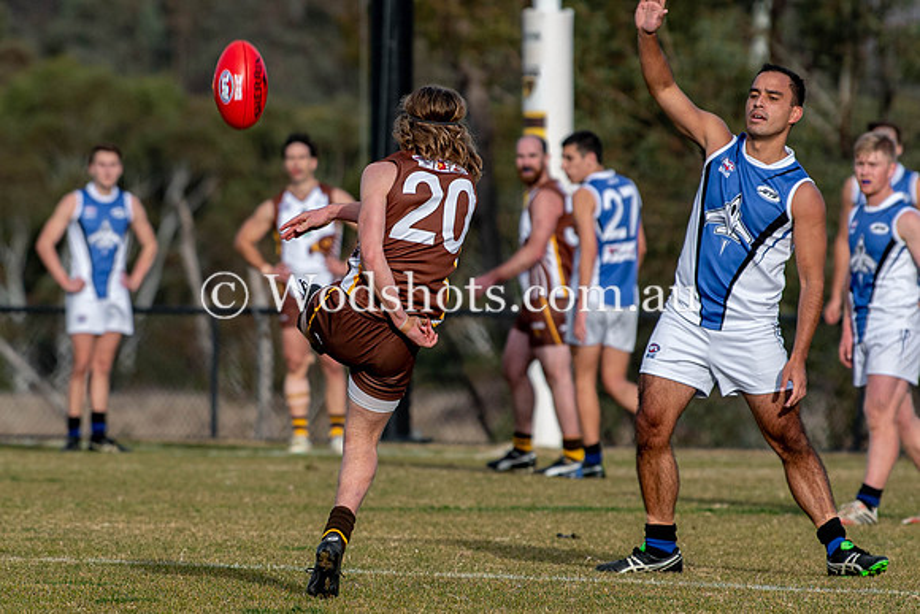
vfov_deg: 2.1
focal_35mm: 660
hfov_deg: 3.1
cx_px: 318
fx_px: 16871
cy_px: 298
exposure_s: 1/1000
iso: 180
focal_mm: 200
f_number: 3.5
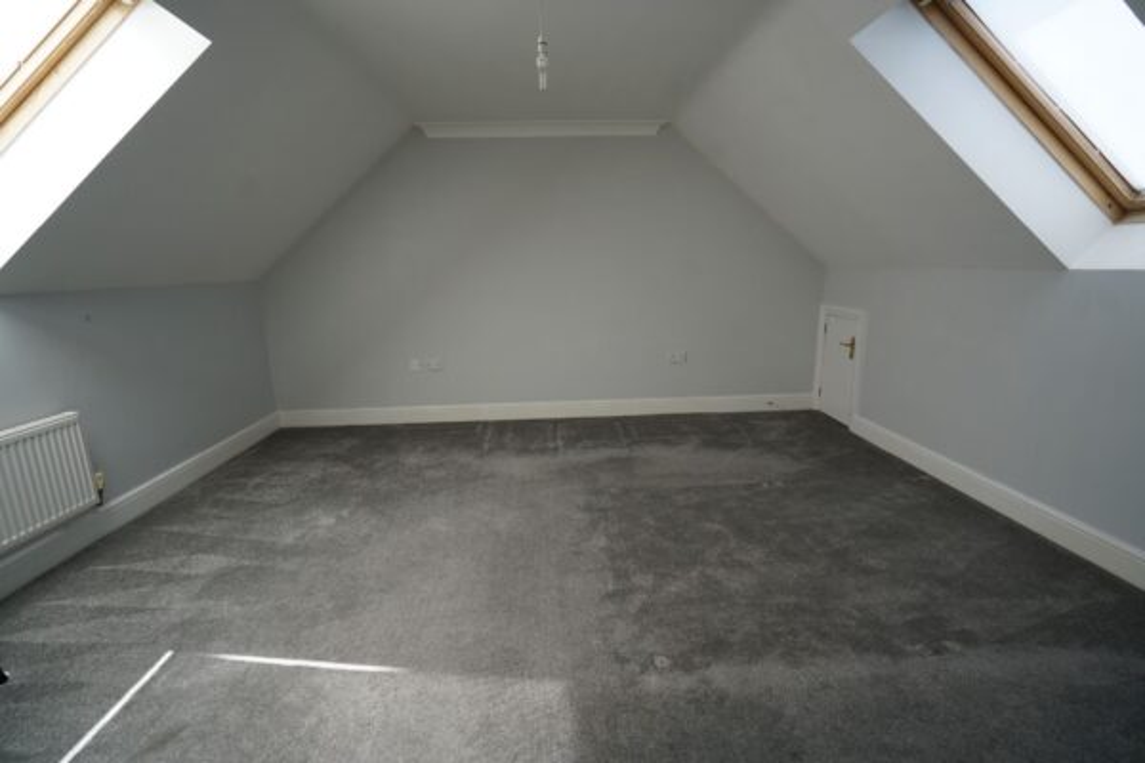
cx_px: 572
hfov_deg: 96.7
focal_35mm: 16
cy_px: 382
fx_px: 509
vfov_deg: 73.7
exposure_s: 1/160
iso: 320
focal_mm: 16
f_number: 4
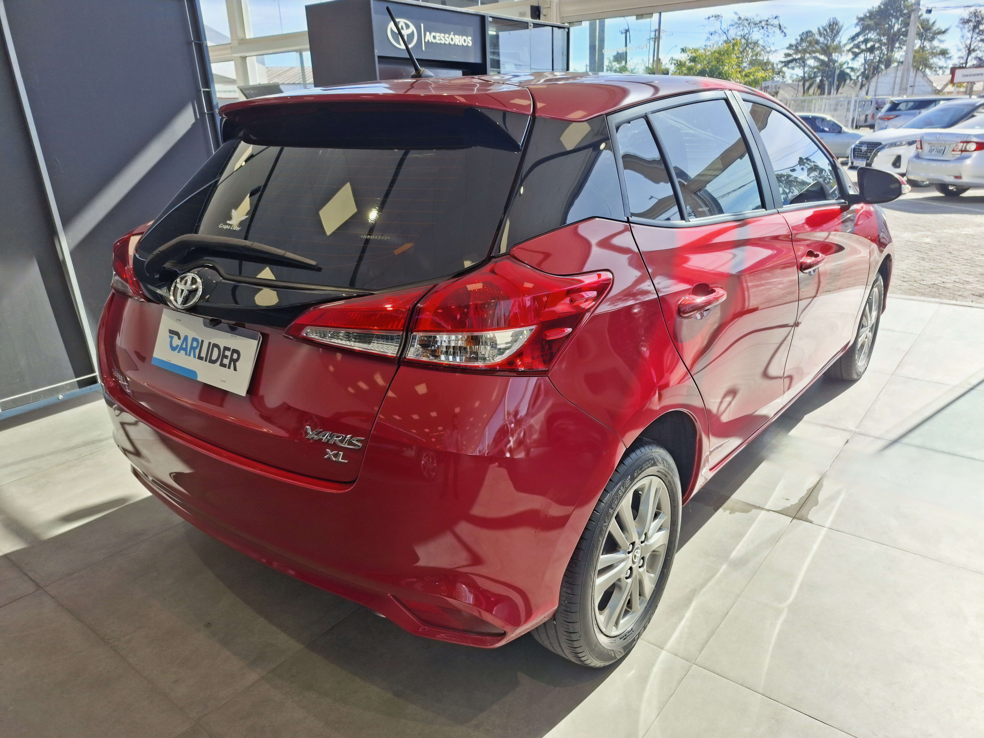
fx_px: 654
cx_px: 492
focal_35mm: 23
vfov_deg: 58.9
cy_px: 369
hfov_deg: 73.9
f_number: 1.8
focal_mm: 5.54
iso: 50
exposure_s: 1/357
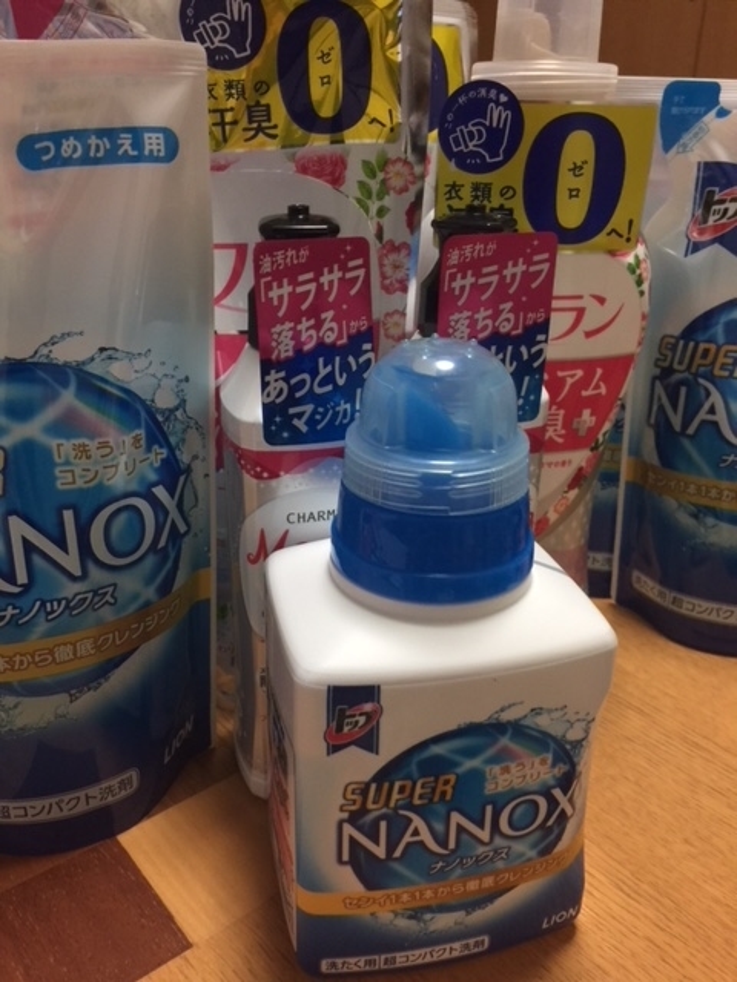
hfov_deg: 48.2
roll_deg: -0.9
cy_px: 491
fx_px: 823
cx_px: 368
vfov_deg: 61.7
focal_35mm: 29
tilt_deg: -23.6
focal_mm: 4.15
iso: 64
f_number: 2.2
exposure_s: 1/15
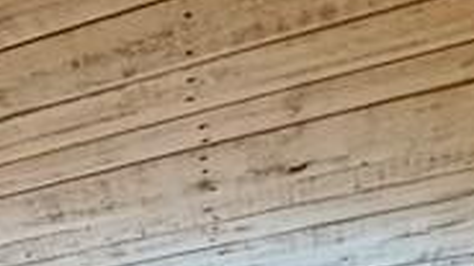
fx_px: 1067
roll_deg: -1.4
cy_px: 795
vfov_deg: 10.3
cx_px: -270
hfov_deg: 20.7
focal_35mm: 85
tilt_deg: -0.3
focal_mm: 2.22
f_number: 2.2
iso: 400
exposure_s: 1/60
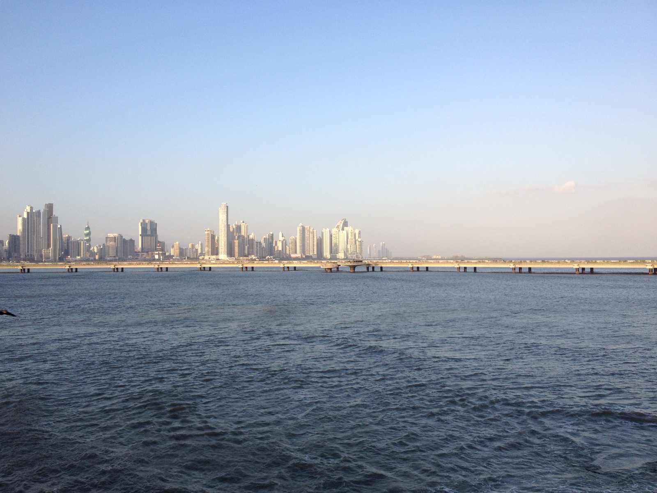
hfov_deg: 52.6
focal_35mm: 35
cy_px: 246
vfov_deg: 40.7
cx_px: 328
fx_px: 664
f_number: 2.4
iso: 50
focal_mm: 4.28
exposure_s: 1/726
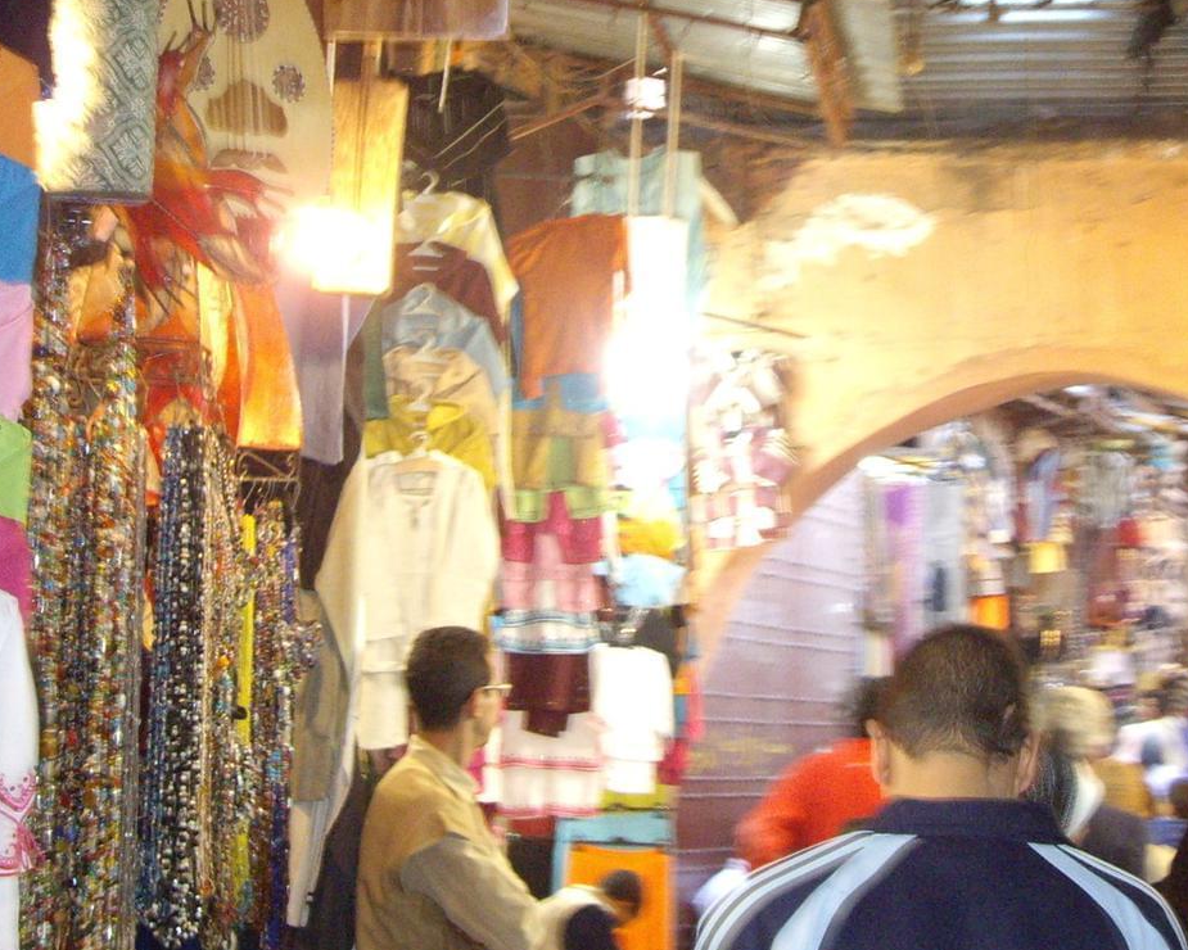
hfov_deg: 24.7
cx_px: 751
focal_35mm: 77
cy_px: 291
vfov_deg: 19.8
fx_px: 2707
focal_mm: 7.9
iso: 400
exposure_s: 1/13
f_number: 2.8
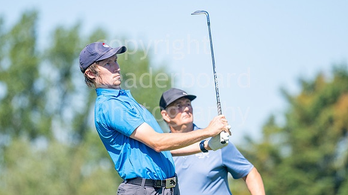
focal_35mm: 473
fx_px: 4364
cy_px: 83
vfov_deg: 2.6
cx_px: 174
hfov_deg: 4.6
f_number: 4.5
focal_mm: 300
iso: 250
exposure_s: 1/2000
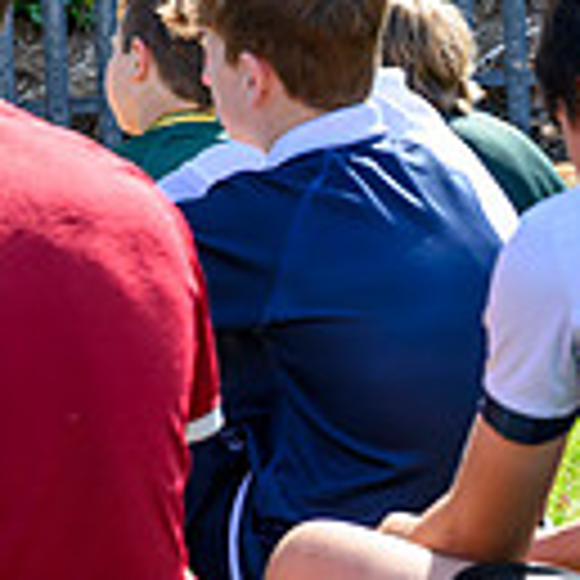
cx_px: -638
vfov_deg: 6.6
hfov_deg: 6.3
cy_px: 169
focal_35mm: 267
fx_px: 5061
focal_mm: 70
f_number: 5.6
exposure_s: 1/640
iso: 500
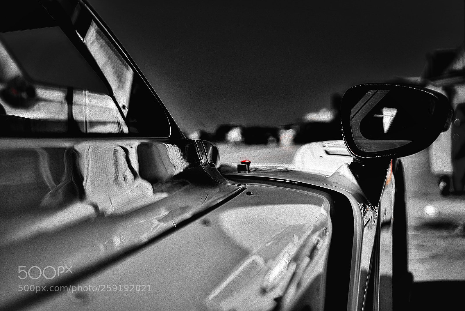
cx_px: 232
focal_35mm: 35
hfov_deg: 54.4
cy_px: 156
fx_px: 452
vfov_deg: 37.9
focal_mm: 35
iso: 100
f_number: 1.6
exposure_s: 1/3200
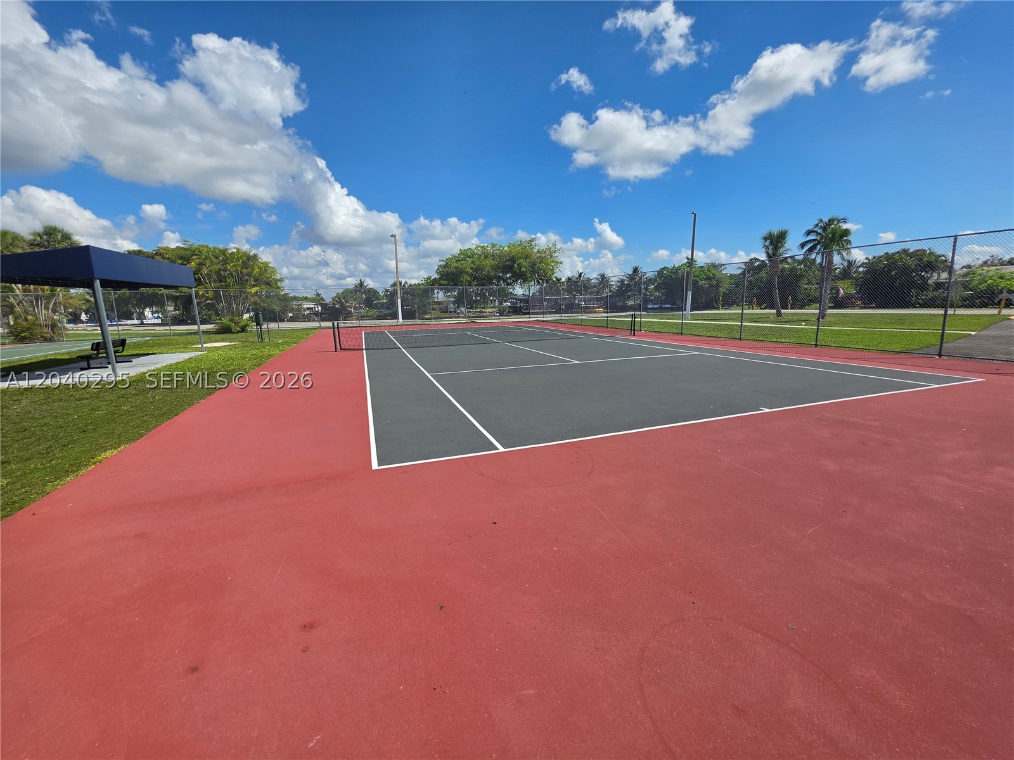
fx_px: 381
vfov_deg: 89.9
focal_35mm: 13
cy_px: 380
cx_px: 507
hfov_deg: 106.2
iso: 32
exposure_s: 1/2352
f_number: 1.9
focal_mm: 2.2
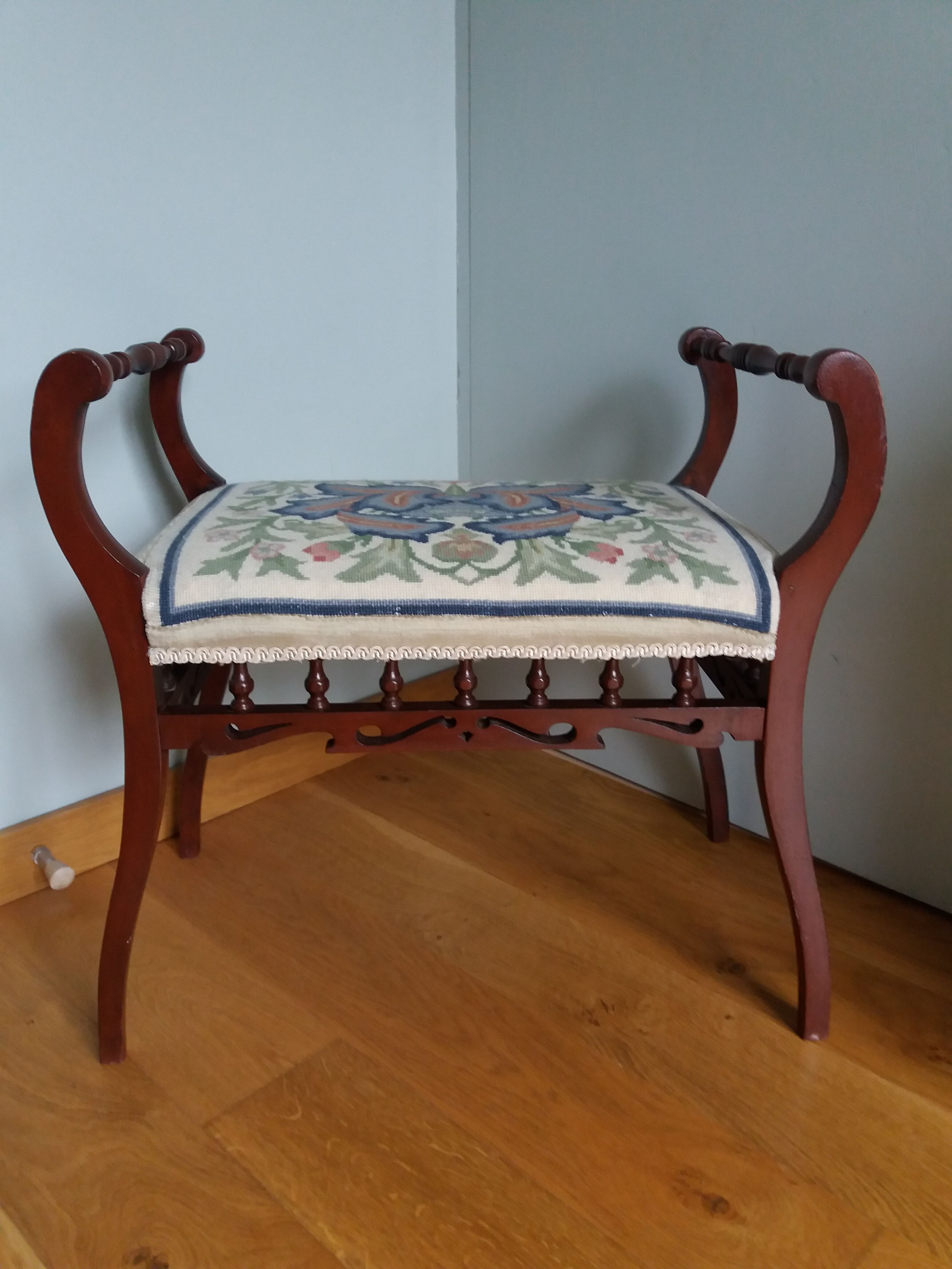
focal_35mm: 28
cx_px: 476
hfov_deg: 49.7
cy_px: 634
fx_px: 1027
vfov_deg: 63.4
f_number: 1.9
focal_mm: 3.7
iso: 160
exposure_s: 1/17
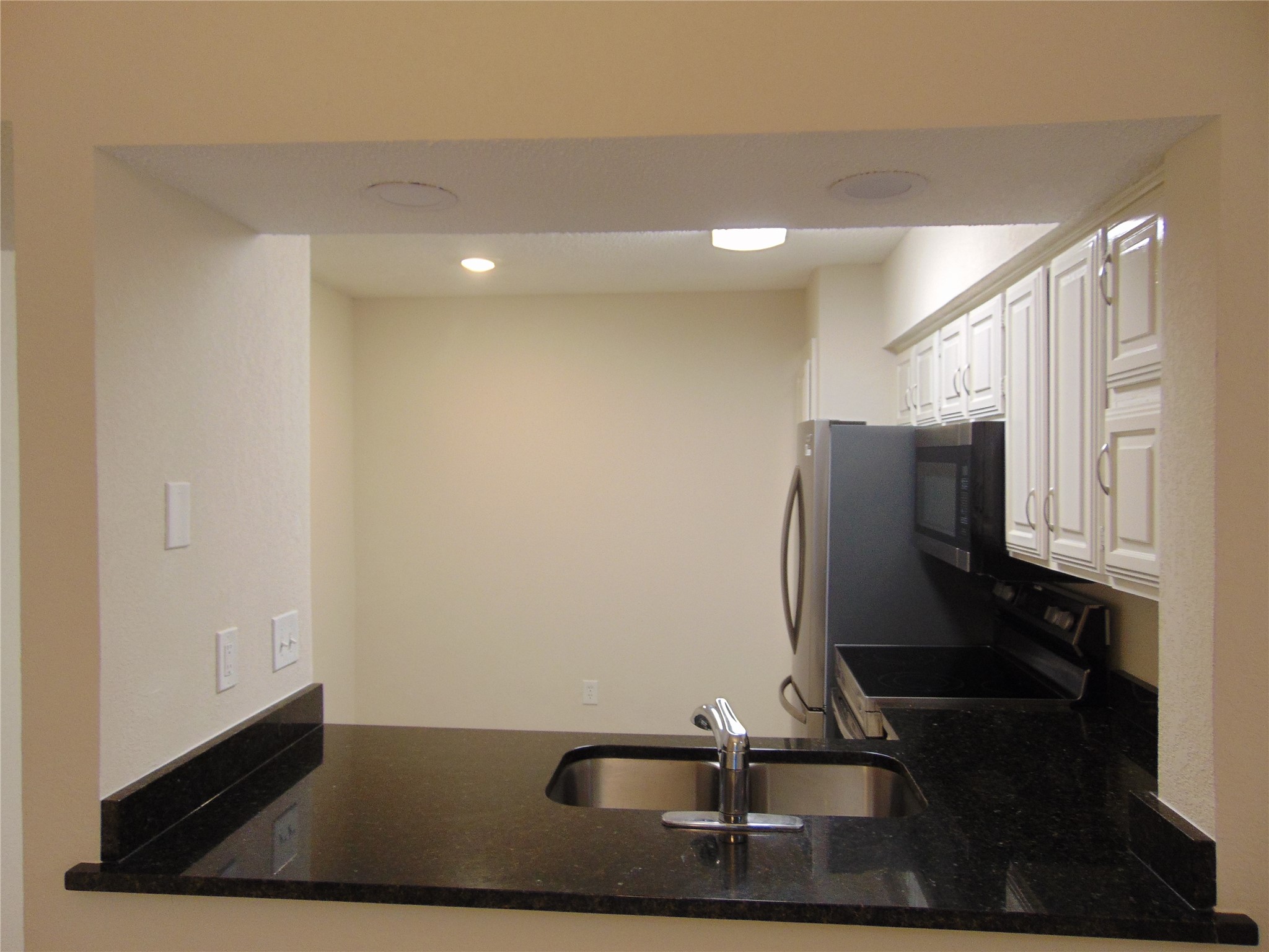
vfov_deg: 54.9
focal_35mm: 25
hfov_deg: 69.4
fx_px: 916
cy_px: 476
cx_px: 634
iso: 100
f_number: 3
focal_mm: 4.5
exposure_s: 1/30
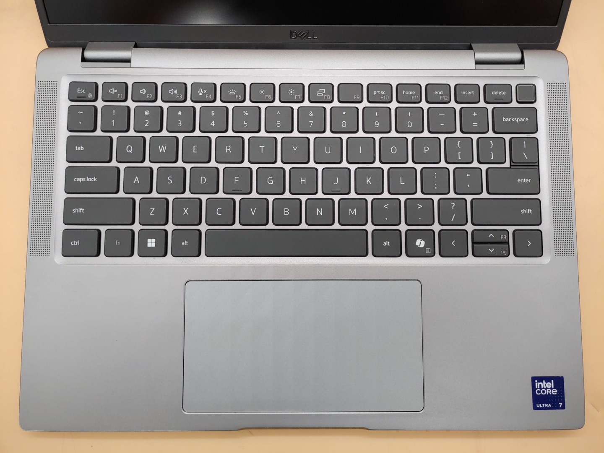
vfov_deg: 53.1
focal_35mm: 26
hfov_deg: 67.3
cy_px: 226
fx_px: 454
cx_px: 302
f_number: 1.8
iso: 50
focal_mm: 4.36
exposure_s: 1/60
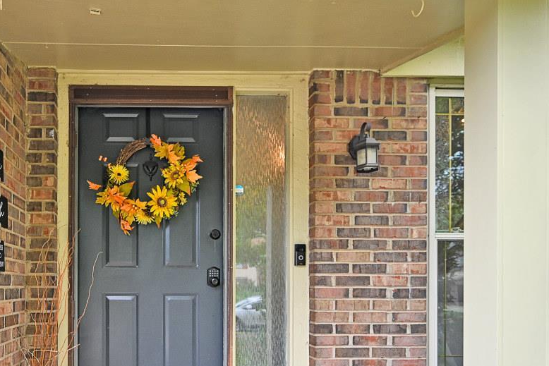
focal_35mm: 27
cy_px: 283
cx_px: 154
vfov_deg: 45.9
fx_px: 412
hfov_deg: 64.3
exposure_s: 1/250
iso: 400
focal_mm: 14
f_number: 4
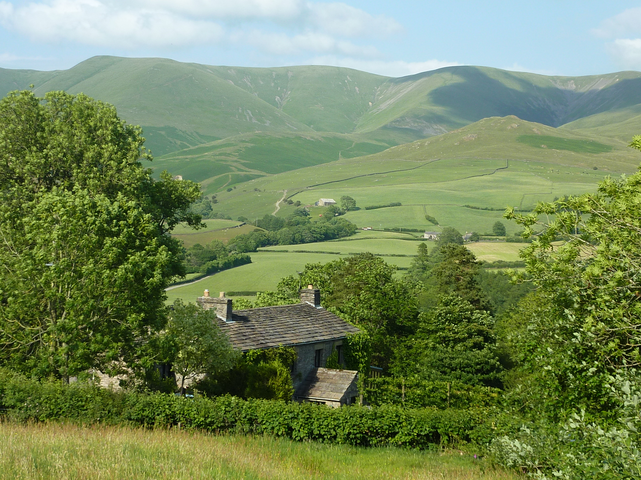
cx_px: 320
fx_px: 1389
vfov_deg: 19.6
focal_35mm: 75
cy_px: 240
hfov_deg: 26.0
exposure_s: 1/500
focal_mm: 8.5
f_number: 3.8
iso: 80
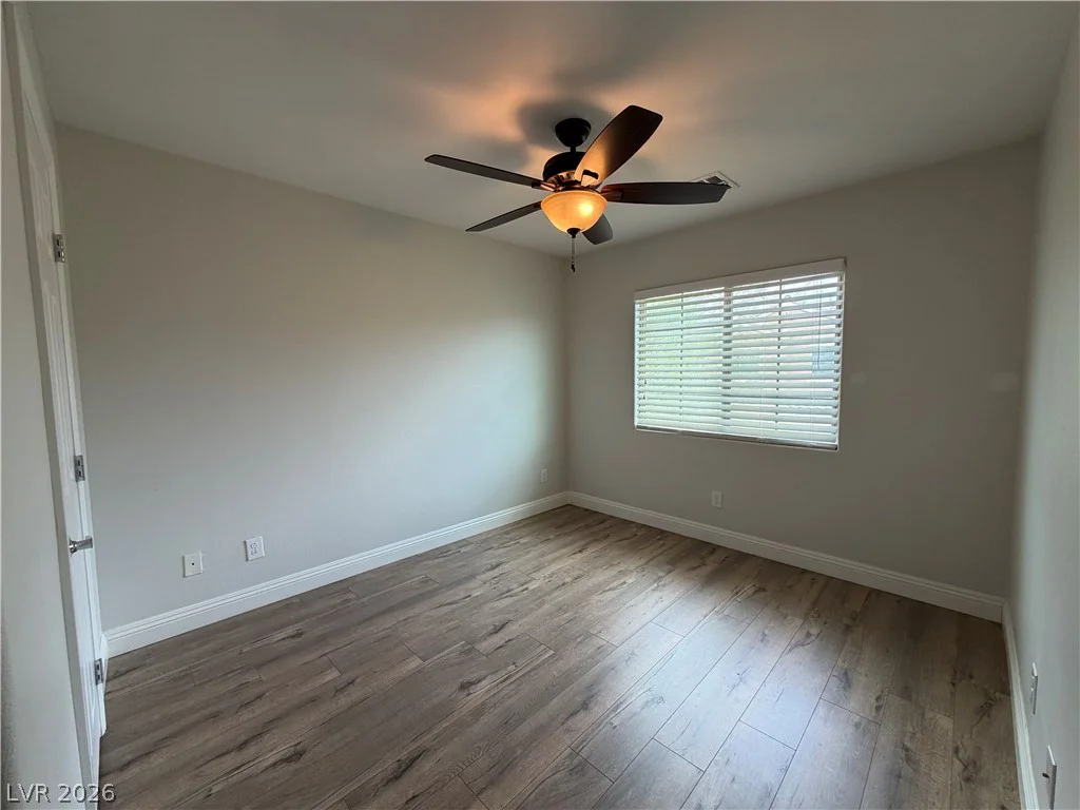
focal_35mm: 14
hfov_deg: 102.1
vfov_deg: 85.7
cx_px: 540
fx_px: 437
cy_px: 405
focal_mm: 2.22
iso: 125
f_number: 2.2
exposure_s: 1/120
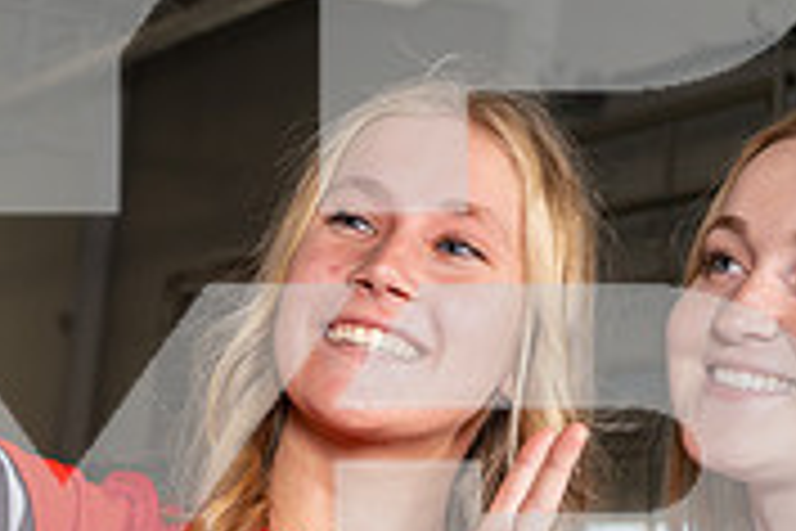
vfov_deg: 10.2
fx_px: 2963
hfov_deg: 15.3
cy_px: 524
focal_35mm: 134
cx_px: 247
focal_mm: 41
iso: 200
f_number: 5.6
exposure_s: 1/200
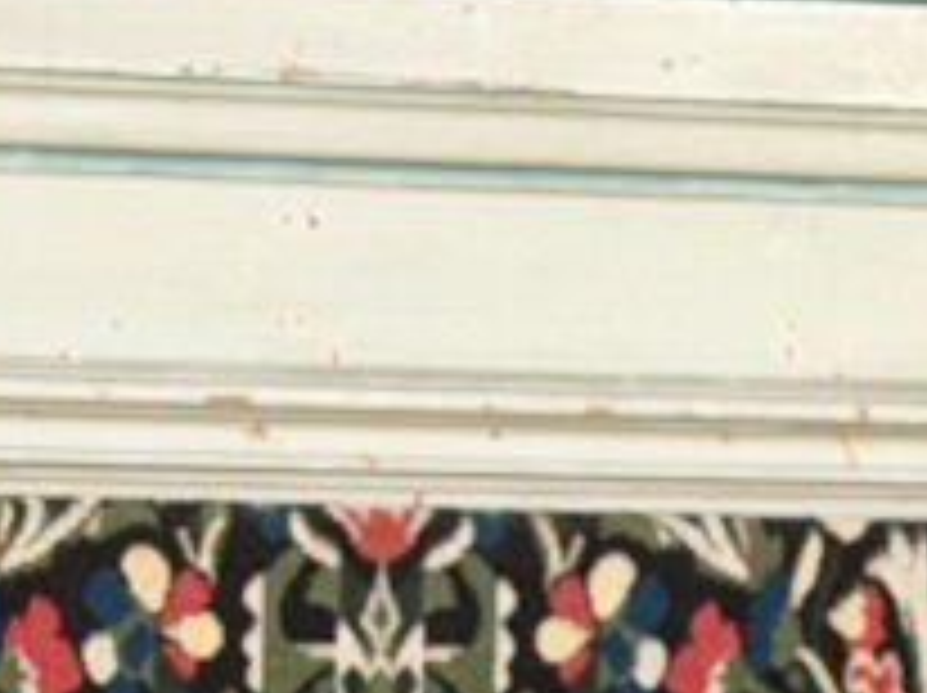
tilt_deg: -11.3
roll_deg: -2.2
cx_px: 549
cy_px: 1894
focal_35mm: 280
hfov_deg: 7.1
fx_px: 7490
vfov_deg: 5.1
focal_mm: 6.76
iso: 250
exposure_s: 1/50
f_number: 1.78
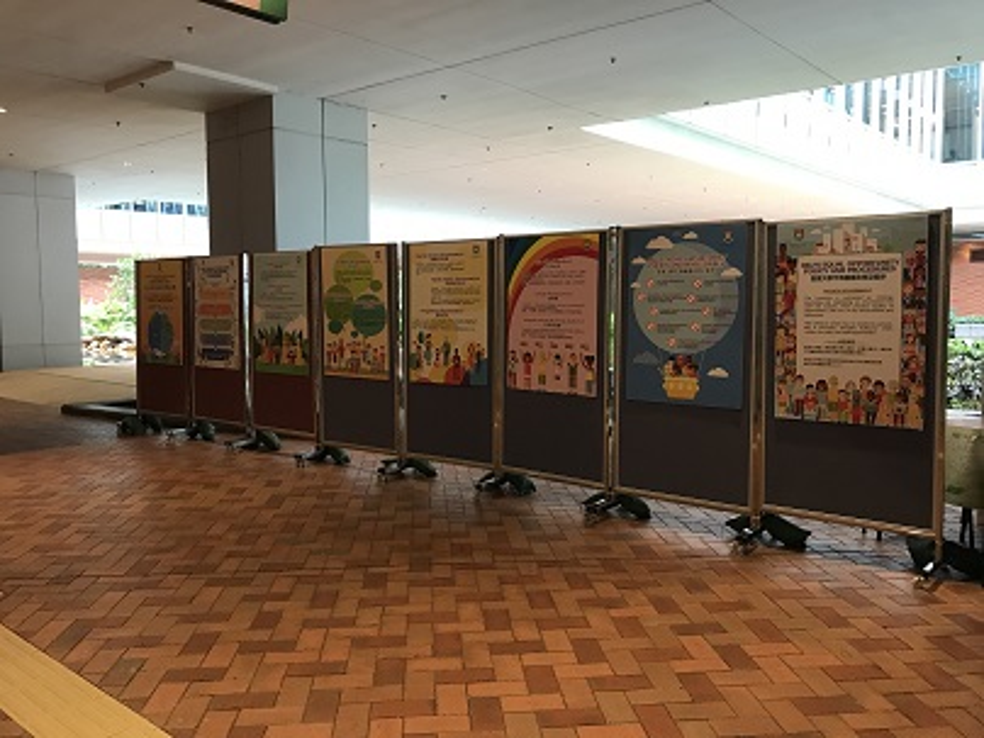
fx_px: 796
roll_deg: +0.4
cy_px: 369
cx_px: 492
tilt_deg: -5.1
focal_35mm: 28
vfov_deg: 49.7
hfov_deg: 63.4
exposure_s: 1/17
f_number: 1.8
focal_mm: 3.99
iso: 50
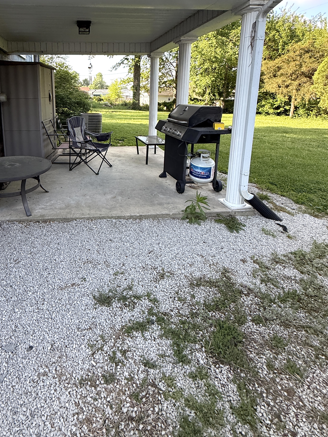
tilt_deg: -11.8
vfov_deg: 78.8
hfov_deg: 63.4
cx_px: 97
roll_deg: +1.7
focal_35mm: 20
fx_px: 253
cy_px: 142
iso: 64
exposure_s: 1/323
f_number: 2.2
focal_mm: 2.22
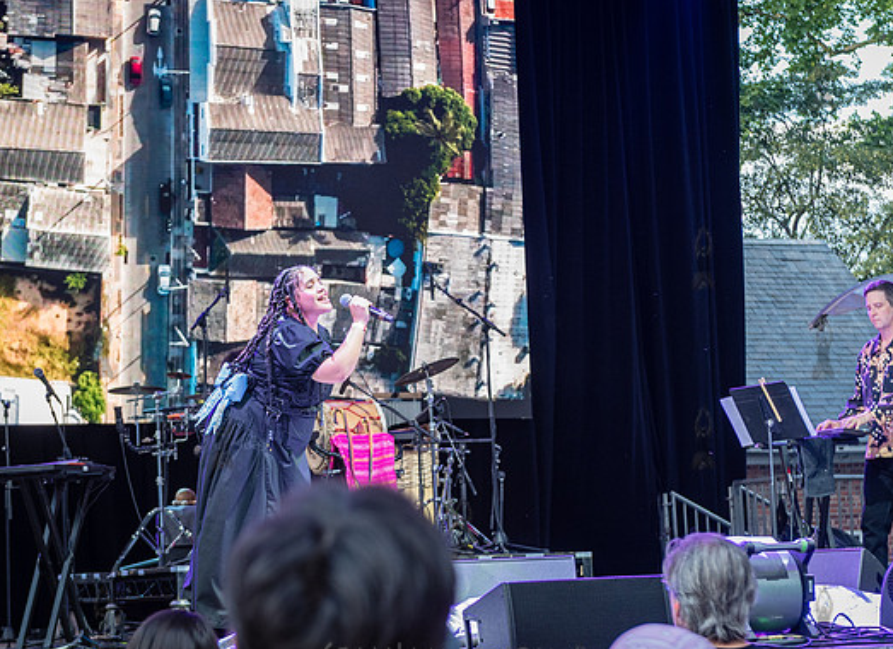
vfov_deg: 14.9
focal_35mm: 97
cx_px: 339
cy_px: 319
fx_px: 2474
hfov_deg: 20.4
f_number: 4
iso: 1000
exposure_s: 1/200
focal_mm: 70
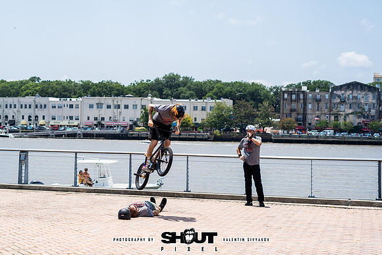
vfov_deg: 20.8
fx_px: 694
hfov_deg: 30.6
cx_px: 138
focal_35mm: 65
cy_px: 153
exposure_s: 1/1600
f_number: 3.5
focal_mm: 50
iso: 125
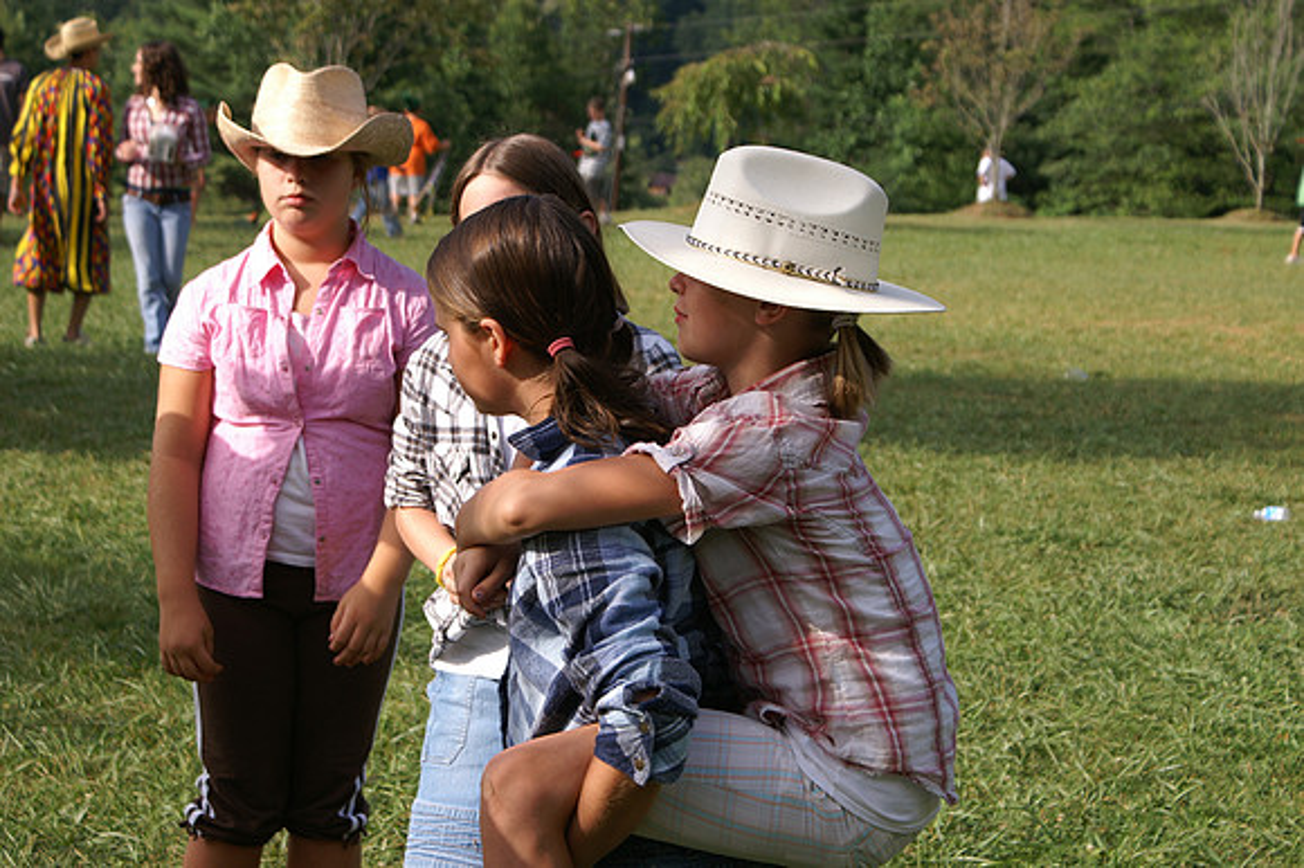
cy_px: 434
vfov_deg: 15.2
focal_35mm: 90
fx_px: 3258
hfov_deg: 22.6
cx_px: 652
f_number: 8
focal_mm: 60
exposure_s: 1/250
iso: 100
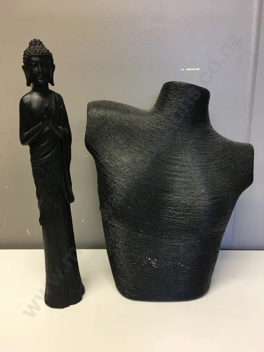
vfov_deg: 61.7
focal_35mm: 29
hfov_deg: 48.2
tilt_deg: -14.5
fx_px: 295
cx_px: 132
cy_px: 176
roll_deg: -0.3
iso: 32
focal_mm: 4.15
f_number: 2.2
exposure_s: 1/17
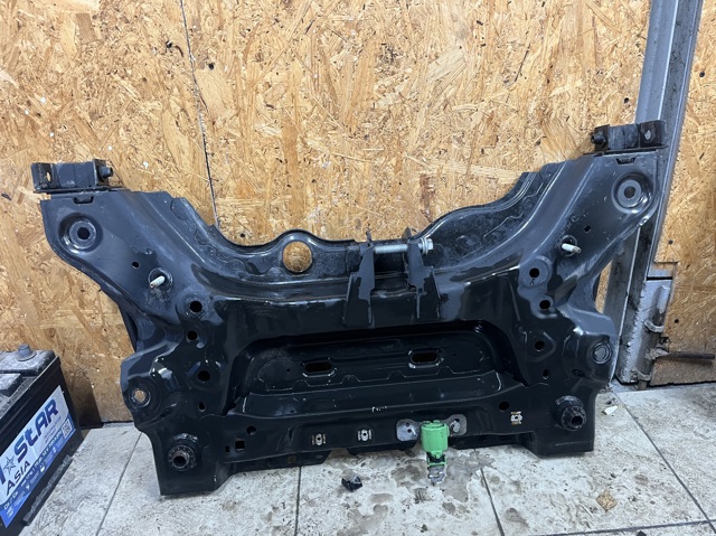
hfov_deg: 67.3
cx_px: 358
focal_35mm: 26
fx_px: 537
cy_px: 268
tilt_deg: -25.0
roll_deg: +3.9
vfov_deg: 53.0
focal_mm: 5.1
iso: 320
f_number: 1.6
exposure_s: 1/50
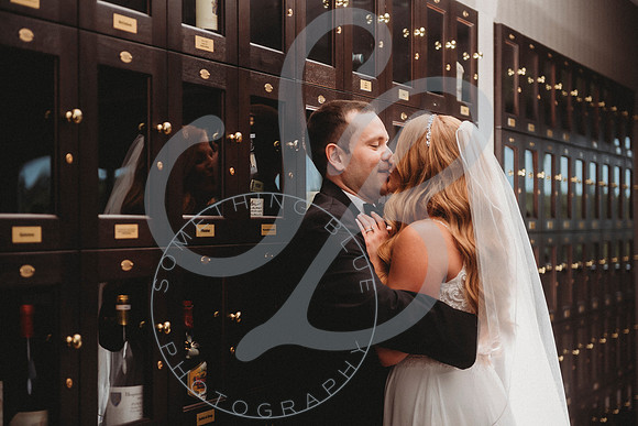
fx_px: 1265
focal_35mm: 71
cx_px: 315
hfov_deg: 28.3
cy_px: 213
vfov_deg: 19.1
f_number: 2.8
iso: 100
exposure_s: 1/200
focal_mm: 70
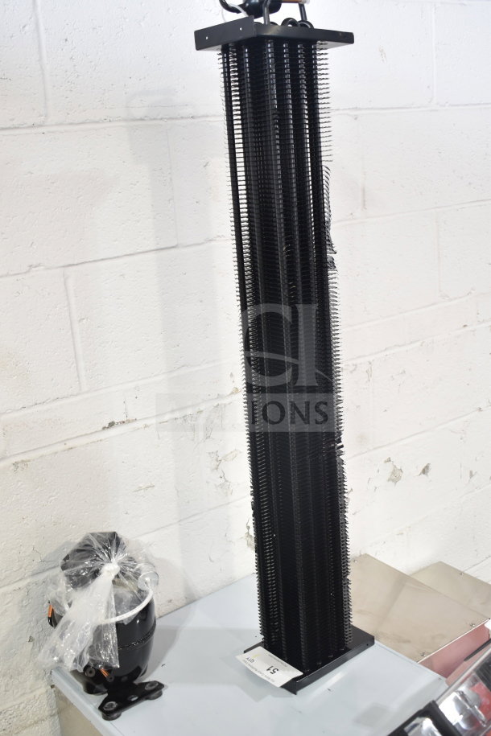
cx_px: 246
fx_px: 798
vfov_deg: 49.6
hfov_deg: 34.2
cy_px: 368
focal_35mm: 39
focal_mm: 26
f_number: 4
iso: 720
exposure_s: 1/40
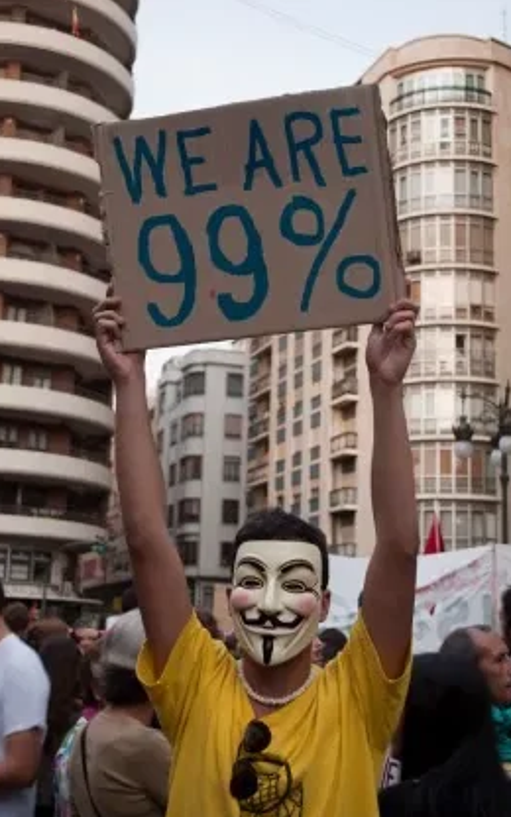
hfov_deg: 24.4
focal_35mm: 53
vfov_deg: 38.2
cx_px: 243
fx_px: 1181
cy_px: 410
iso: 100
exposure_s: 1/30
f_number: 5
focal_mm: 34
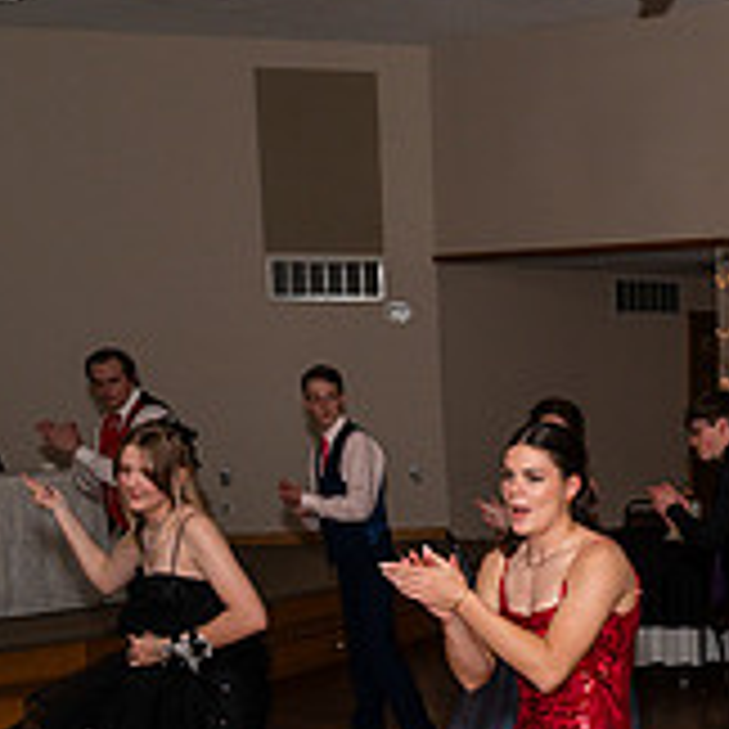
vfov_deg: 22.7
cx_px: 958
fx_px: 1739
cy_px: 731
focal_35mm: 73
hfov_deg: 21.3
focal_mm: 24
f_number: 4
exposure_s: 1/250
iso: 400
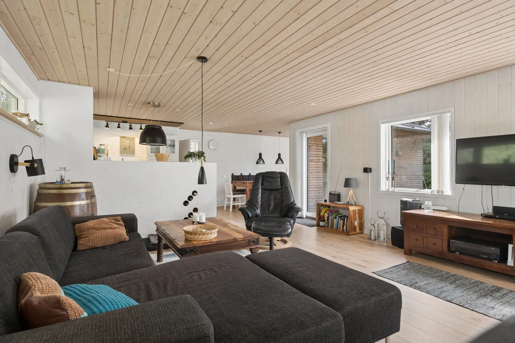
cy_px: 172
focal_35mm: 18
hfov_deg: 90.0
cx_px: 258
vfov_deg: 67.4
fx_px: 257
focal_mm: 18
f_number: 8
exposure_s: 1/40
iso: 800
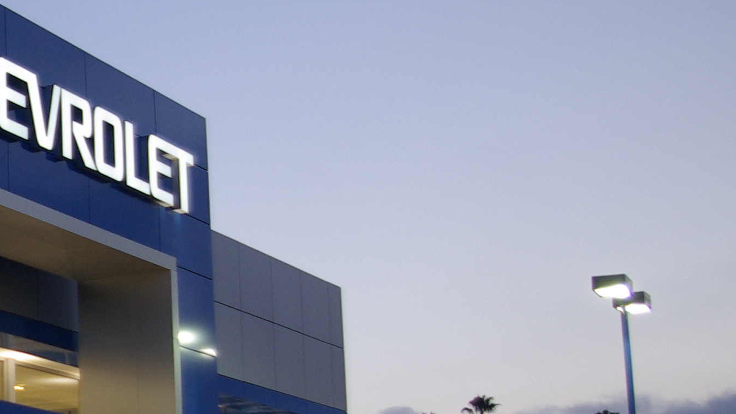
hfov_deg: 21.1
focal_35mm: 90
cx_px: -269
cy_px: 285
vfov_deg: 13.4
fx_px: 1756
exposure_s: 1/20
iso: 200
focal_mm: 20
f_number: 4
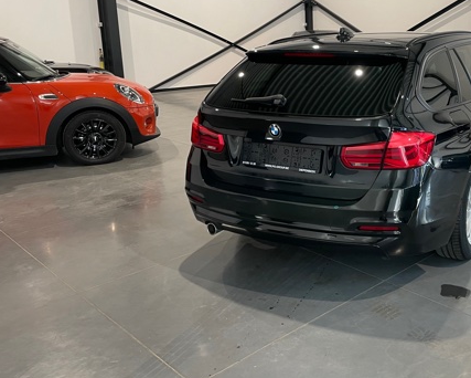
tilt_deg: -12.4
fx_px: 530
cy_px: 144
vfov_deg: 39.0
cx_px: 351
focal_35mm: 38
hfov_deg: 46.3
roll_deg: +1.1
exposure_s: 1/50
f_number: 1.6
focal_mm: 4.2
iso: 64
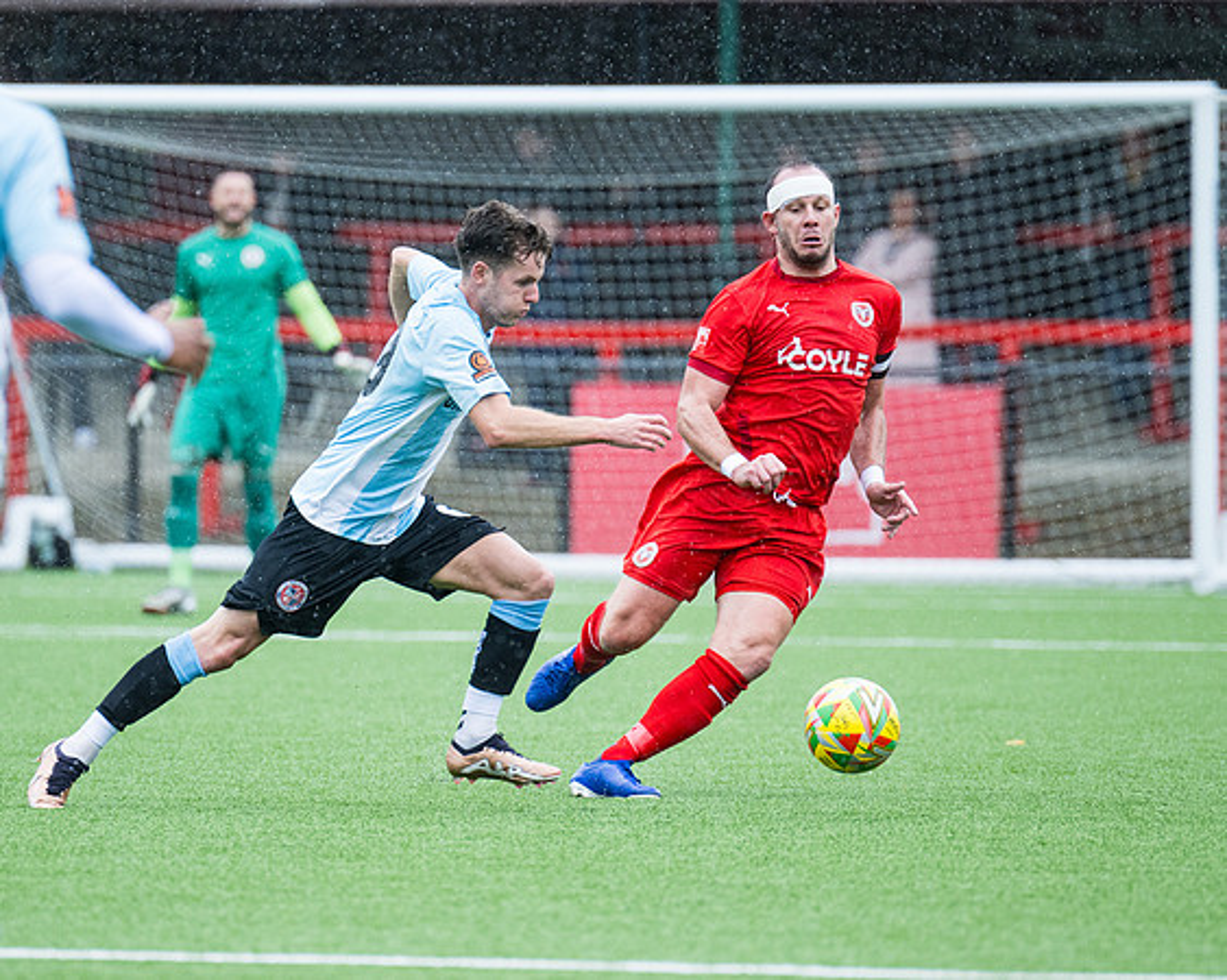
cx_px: 417
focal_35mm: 455
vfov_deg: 3.4
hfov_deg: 4.3
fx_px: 16501
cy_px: 567
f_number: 4
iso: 800
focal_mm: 280
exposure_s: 1/1250
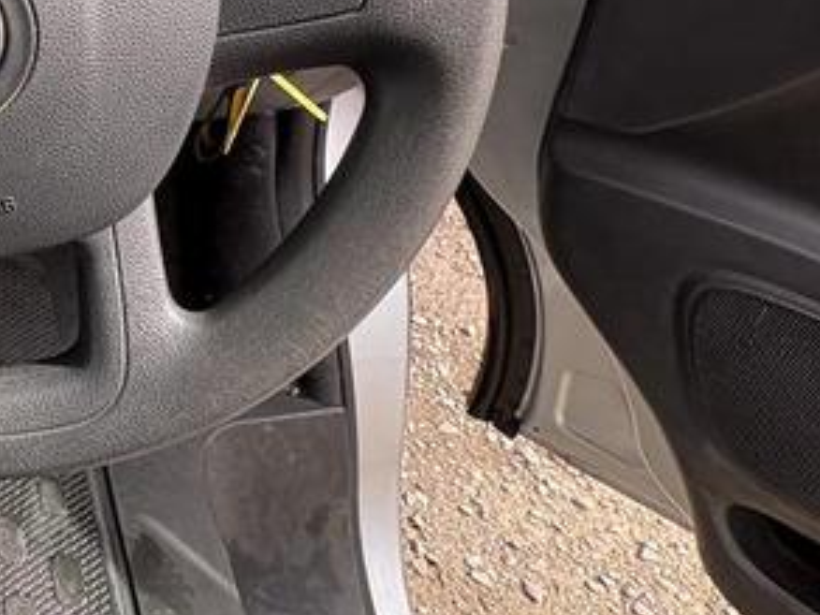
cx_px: -300
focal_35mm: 43
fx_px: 1019
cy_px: -90
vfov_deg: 29.6
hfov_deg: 31.3
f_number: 2.2
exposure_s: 1/148
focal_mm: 2.22
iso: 50
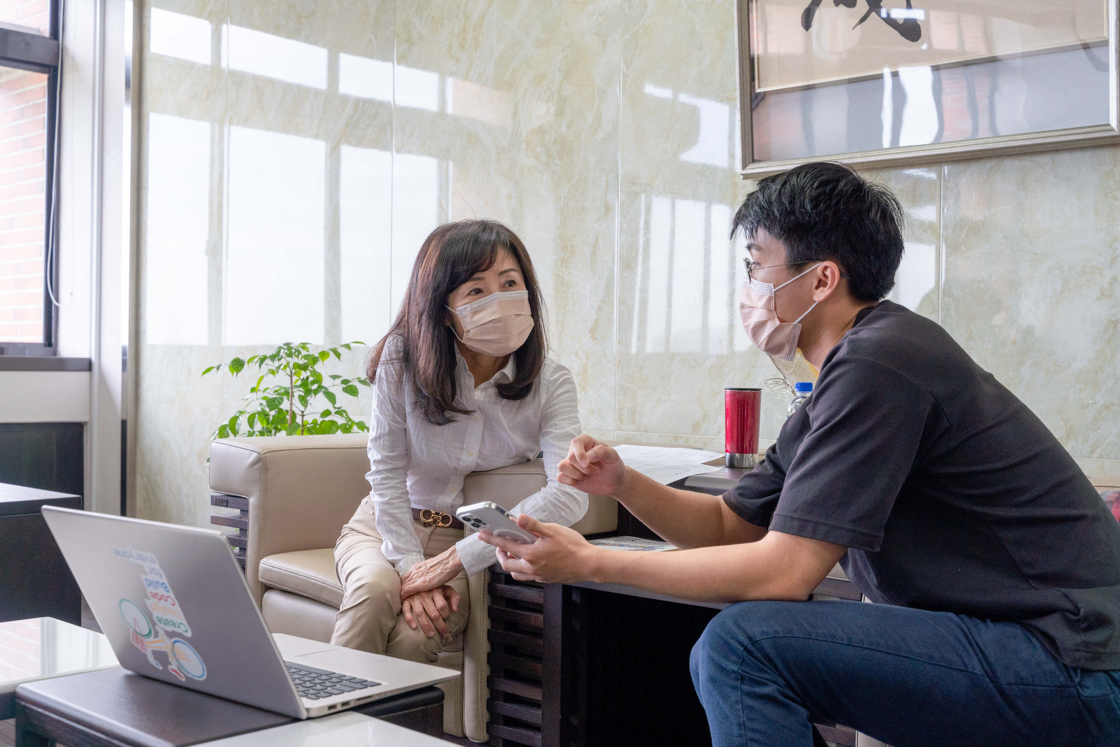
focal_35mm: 42
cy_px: 374
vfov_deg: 31.9
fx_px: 1307
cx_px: 560
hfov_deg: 46.4
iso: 800
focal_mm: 42
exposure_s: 1/320
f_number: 5.6
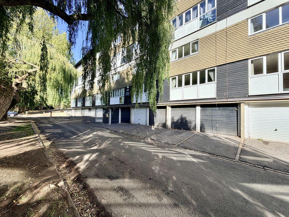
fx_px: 117
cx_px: 144
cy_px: 108
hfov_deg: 102.1
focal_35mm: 14
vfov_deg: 85.7
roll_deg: -1.2
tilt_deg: +2.6
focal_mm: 2.22
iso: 40
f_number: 2.2
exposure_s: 1/514
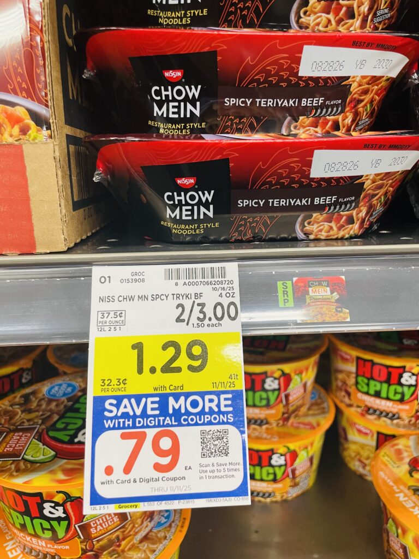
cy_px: 280
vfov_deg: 67.3
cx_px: 210
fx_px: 420
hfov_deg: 53.1
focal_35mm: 26
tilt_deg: -16.8
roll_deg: +1.3
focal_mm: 4.2
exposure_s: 1/60
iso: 100
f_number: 1.6
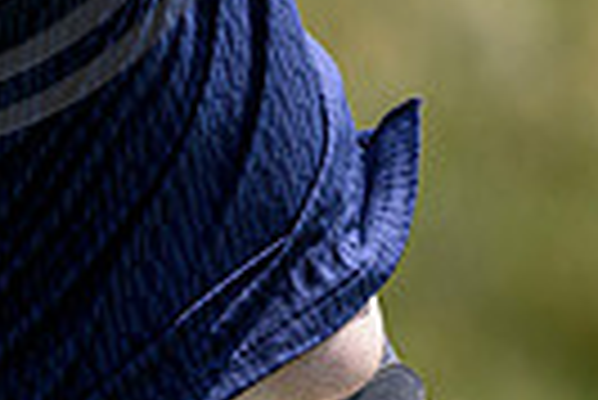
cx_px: -157
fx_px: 29001
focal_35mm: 1744
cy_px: -308
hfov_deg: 1.2
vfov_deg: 0.8
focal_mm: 400
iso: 500
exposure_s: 1/3200
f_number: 4.5
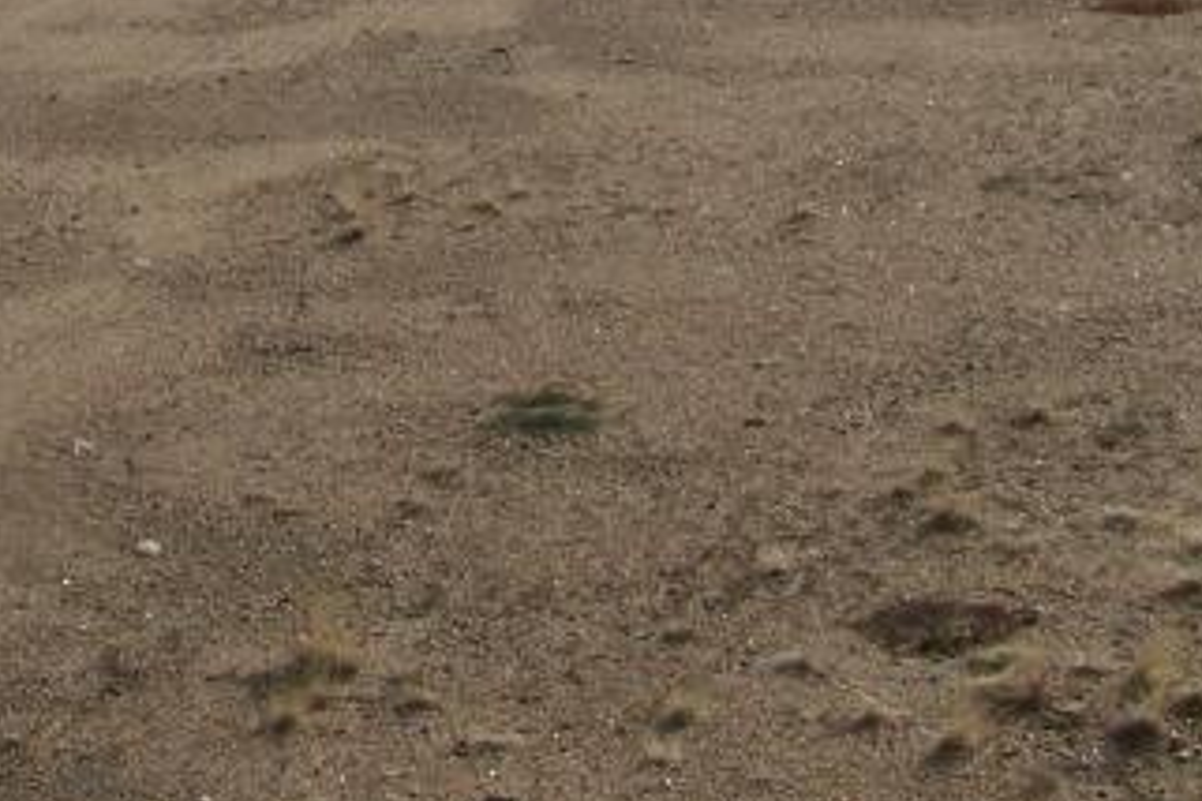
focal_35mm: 126
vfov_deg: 10.6
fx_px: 4207
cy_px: -344
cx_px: 146
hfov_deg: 16.1
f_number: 5.6
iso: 64
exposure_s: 1/500
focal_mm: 6.3
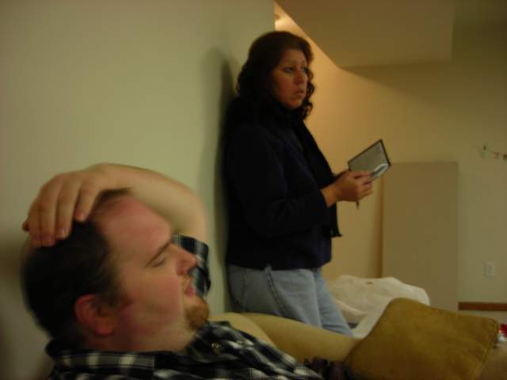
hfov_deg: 49.0
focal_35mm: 38
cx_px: 254
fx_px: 557
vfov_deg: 37.7
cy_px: 190
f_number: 3.2
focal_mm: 6.3
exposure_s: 1/5.9
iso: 50
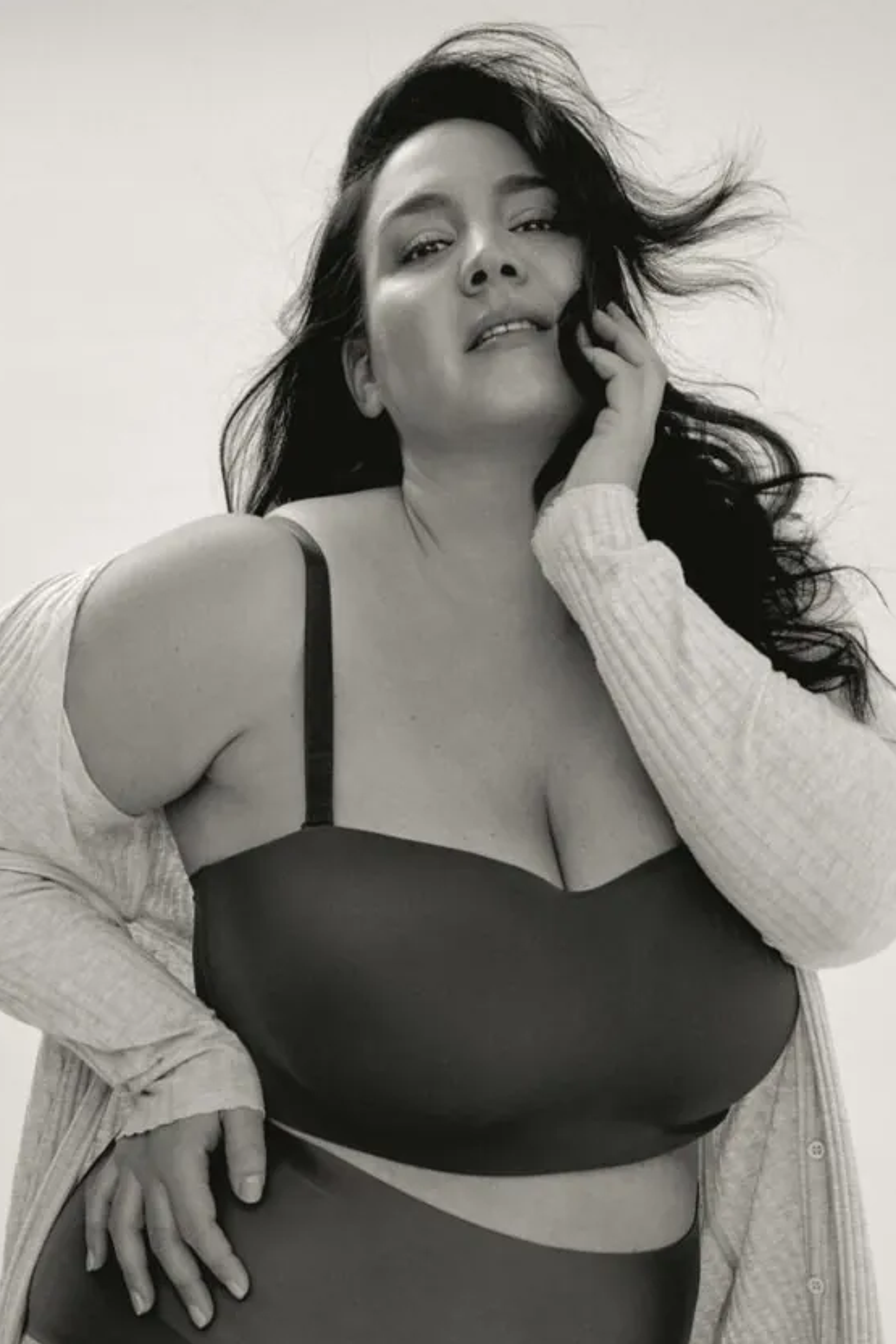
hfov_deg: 22.3
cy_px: 801
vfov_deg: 32.8
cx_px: 483
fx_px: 2276
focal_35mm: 61
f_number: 8
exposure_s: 1/125
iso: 200
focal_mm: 47
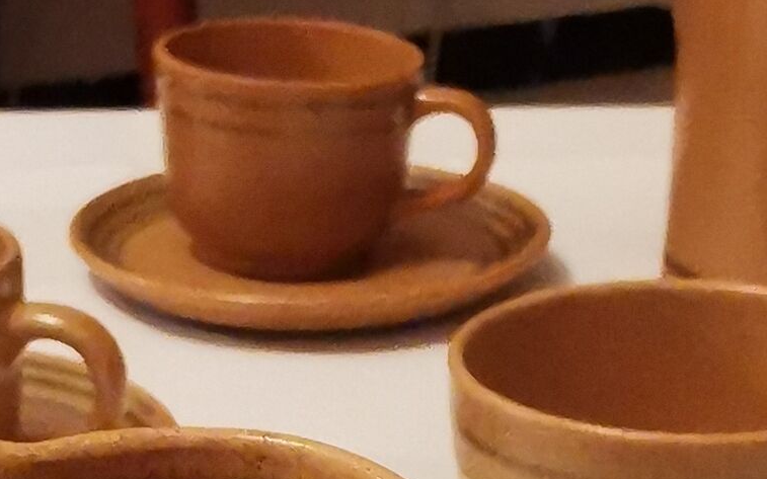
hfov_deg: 21.1
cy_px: 752
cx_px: 271
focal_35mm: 98
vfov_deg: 12.6
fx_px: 2048
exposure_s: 1/20
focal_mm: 2.35
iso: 640
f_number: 2.2
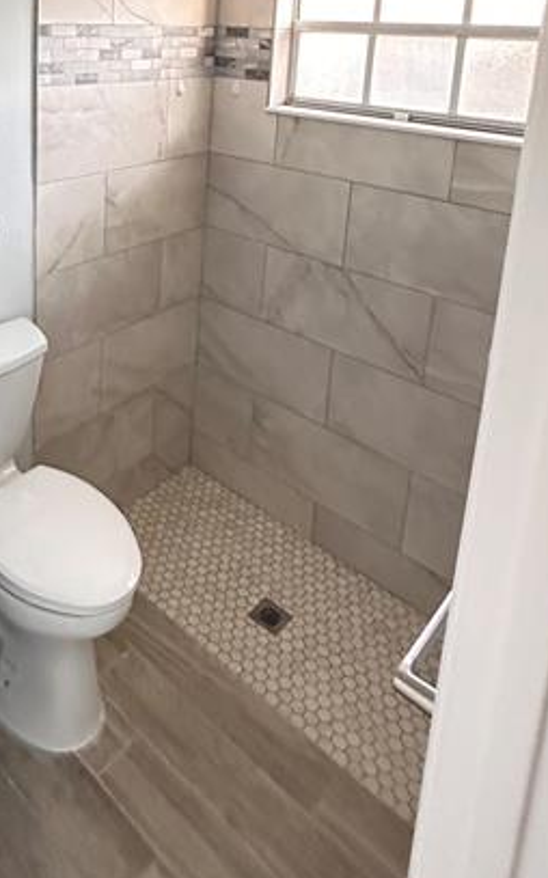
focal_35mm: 28
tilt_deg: -9.4
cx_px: 97
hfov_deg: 42.2
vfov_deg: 59.7
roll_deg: -2.5
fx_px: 670
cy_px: 142
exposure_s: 1/60
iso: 1250
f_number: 2.2
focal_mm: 2.22
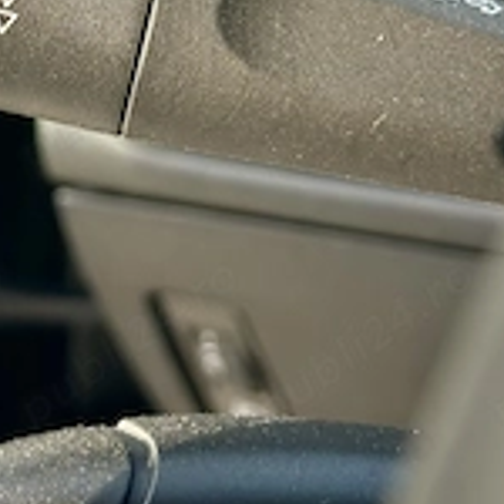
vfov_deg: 14.9
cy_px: -114
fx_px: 1861
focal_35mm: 113
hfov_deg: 15.2
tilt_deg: -10.5
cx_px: 10
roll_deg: +6.2
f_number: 1.78
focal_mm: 6.86
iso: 80
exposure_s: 1/690
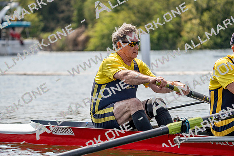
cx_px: 117
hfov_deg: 10.3
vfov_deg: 6.9
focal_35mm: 200
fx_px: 1300
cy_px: 78
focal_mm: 200
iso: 200
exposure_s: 1/1600
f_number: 5.6
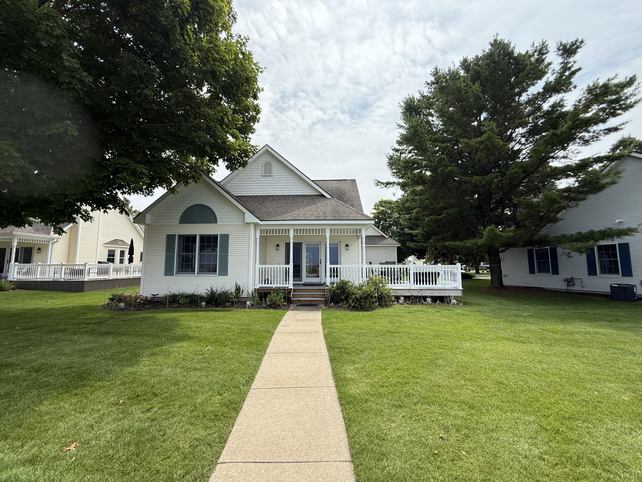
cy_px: 241
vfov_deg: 85.7
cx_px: 321
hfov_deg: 102.1
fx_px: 260
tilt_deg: +6.0
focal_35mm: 14
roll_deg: -0.3
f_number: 2.2
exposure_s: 1/1795
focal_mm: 2.22
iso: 64
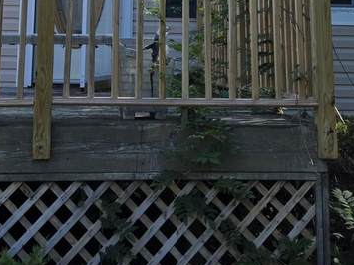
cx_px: 118
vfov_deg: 15.8
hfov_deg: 23.5
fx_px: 849
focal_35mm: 83
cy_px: -168
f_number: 1.8
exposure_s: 1/1422
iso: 25
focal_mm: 5.4
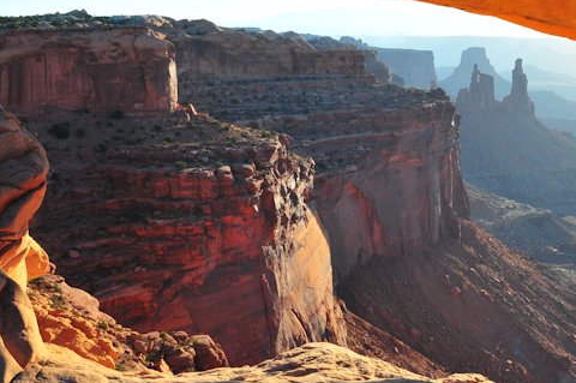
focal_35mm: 45
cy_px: 142
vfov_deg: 29.7
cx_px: 394
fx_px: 719
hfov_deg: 42.9
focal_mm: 18
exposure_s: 1/320
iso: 500
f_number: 9
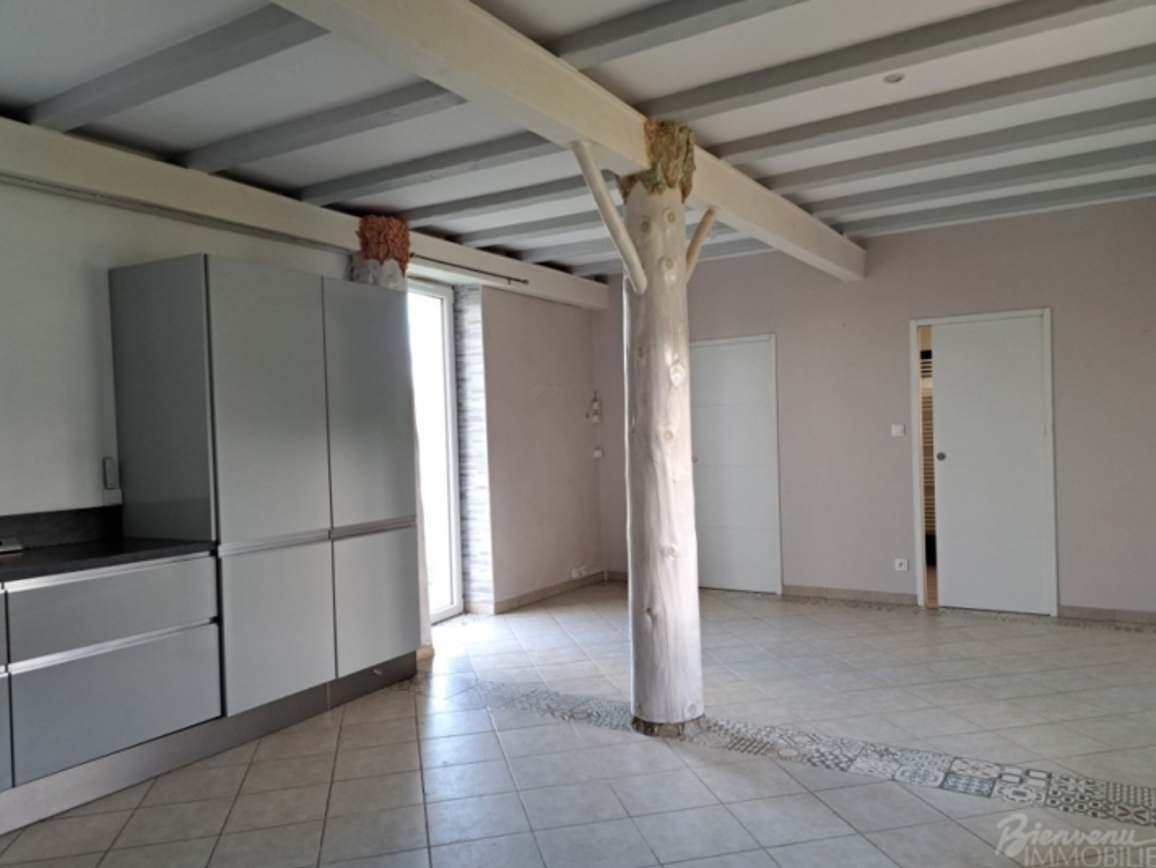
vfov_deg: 54.9
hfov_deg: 69.3
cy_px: 439
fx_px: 835
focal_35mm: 25
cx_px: 596
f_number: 1.8
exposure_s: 1/50
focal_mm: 5.23
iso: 200
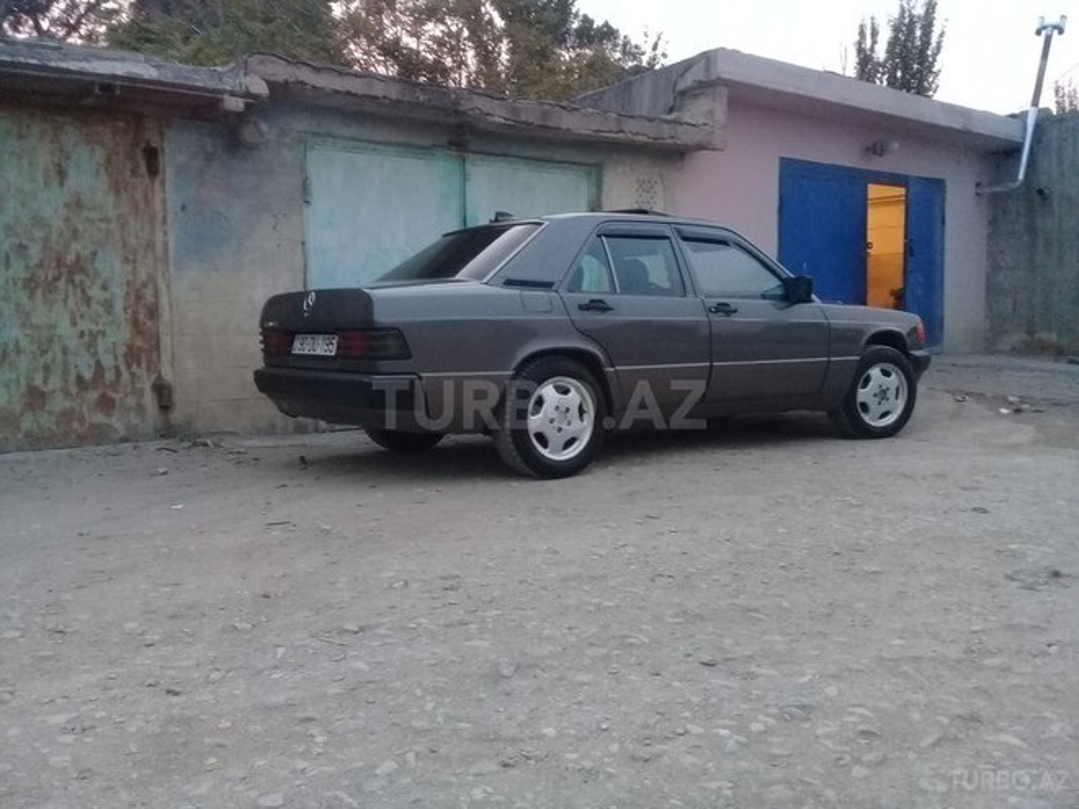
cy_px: 404
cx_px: 540
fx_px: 966
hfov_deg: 58.4
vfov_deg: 45.4
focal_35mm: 31
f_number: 2.2
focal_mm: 3.3
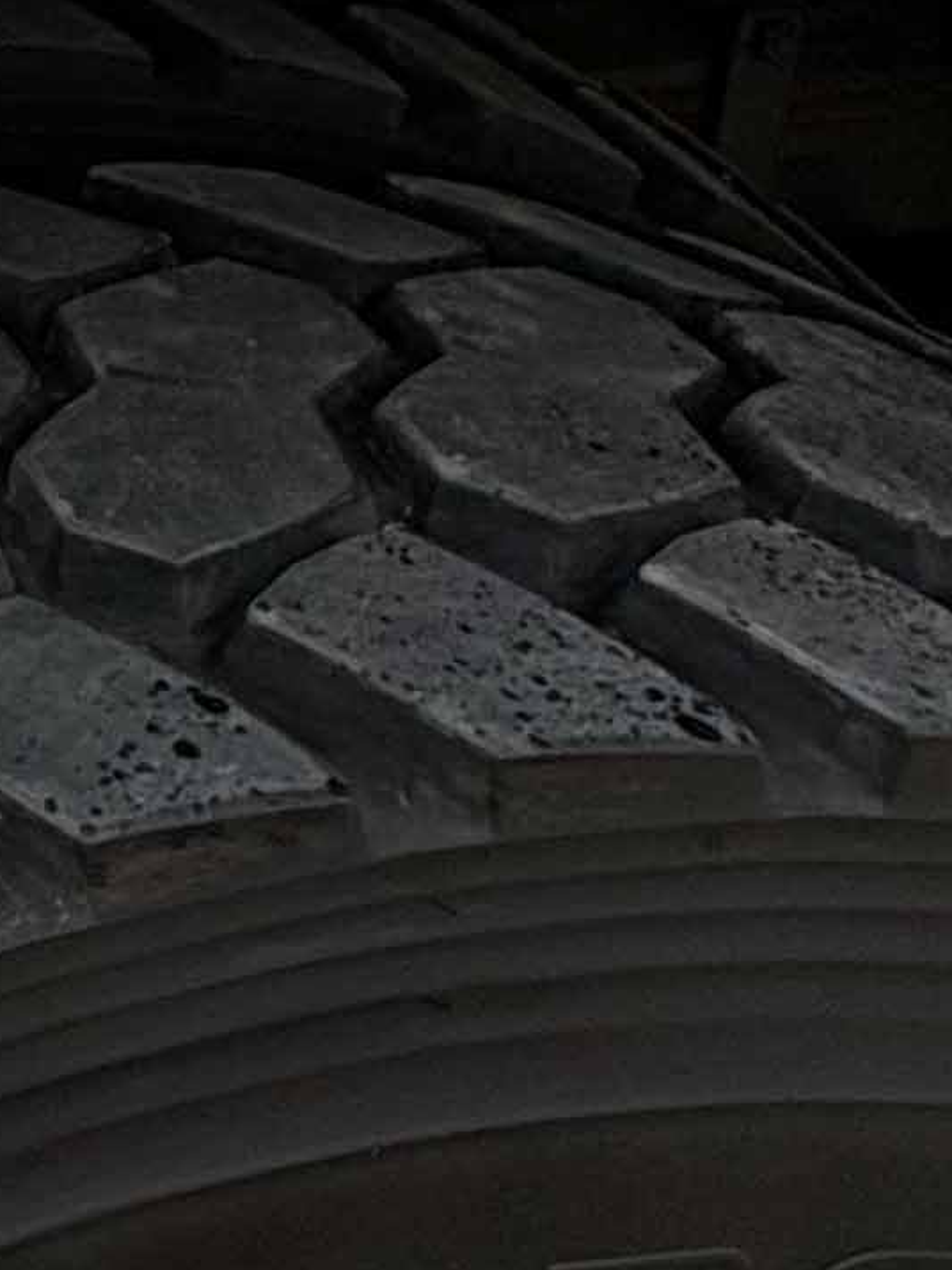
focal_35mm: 79
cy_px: -574
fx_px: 2898
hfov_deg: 12.6
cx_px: -1561
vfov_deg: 21.3
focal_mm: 2.22
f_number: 2.2
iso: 40
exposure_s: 1/610
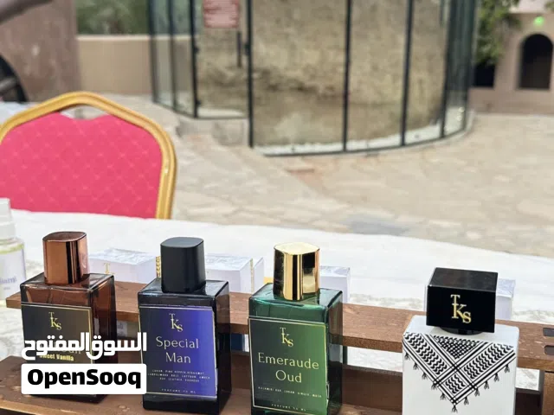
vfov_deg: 56.8
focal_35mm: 24
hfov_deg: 71.6
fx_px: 384
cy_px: 208
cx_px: 277
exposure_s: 1/150
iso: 80
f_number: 1.78
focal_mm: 6.86
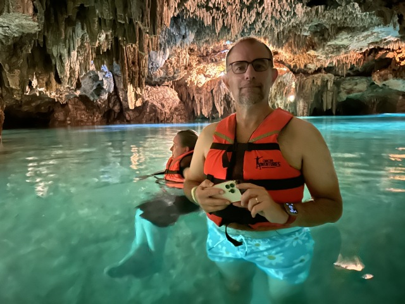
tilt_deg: -8.0
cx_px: 202
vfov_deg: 56.8
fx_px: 281
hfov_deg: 71.6
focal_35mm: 24
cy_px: 152
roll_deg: +2.3
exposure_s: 1/9
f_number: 1.78
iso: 5000
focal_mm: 6.86
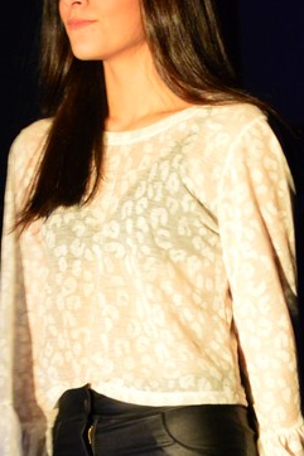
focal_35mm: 263
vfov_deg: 7.8
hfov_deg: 5.2
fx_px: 3334
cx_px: 175
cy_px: 479
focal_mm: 62
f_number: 7.1
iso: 3200
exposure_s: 1/100
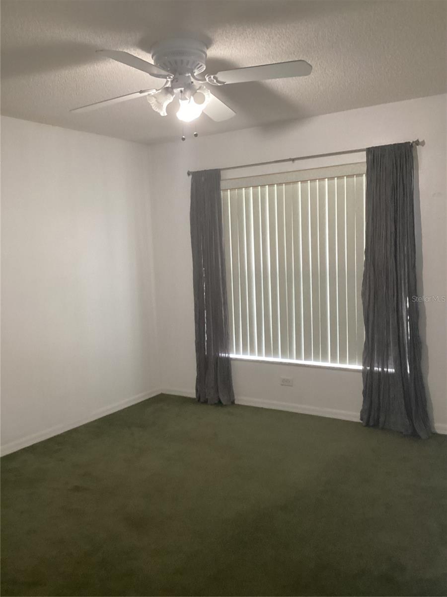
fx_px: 534
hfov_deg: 45.4
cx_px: 224
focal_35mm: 31
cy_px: 298
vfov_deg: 58.4
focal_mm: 3.3
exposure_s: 1/60
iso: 400
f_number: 2.4
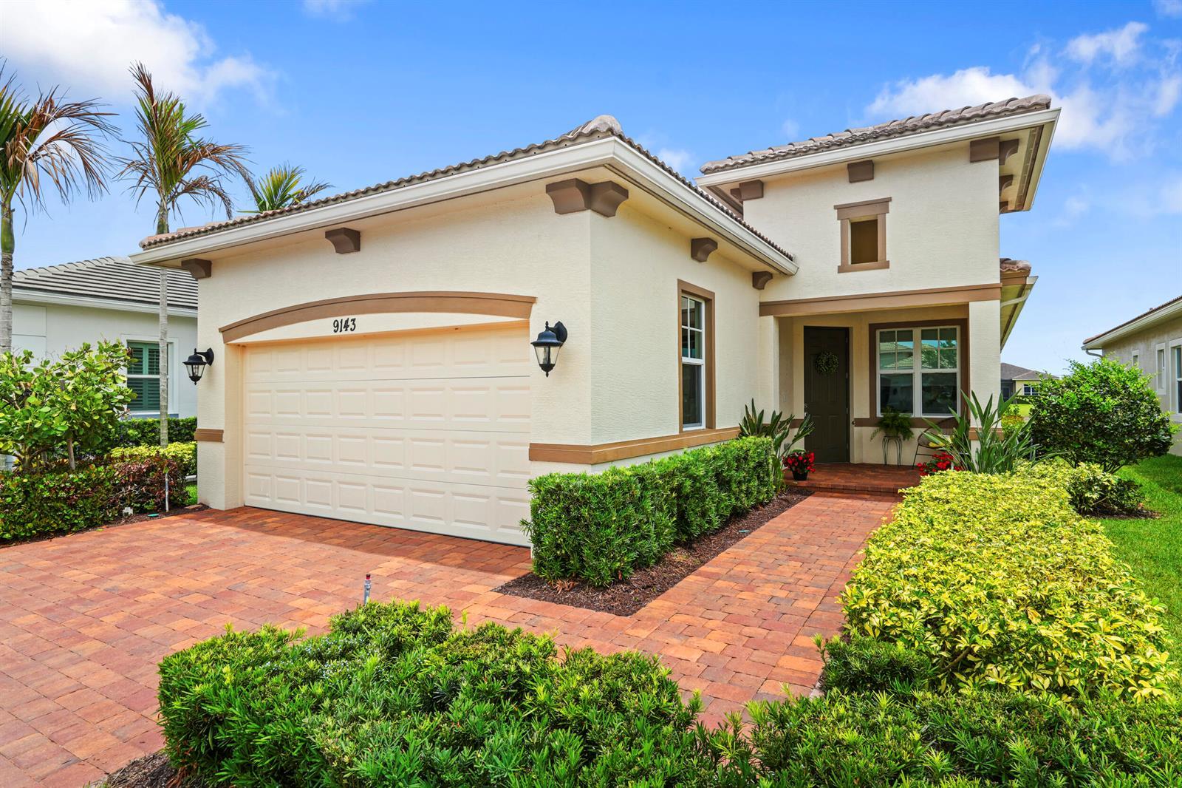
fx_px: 624
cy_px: 394
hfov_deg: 86.9
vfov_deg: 64.5
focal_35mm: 19
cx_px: 591
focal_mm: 19
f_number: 10
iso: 100
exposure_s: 1/50
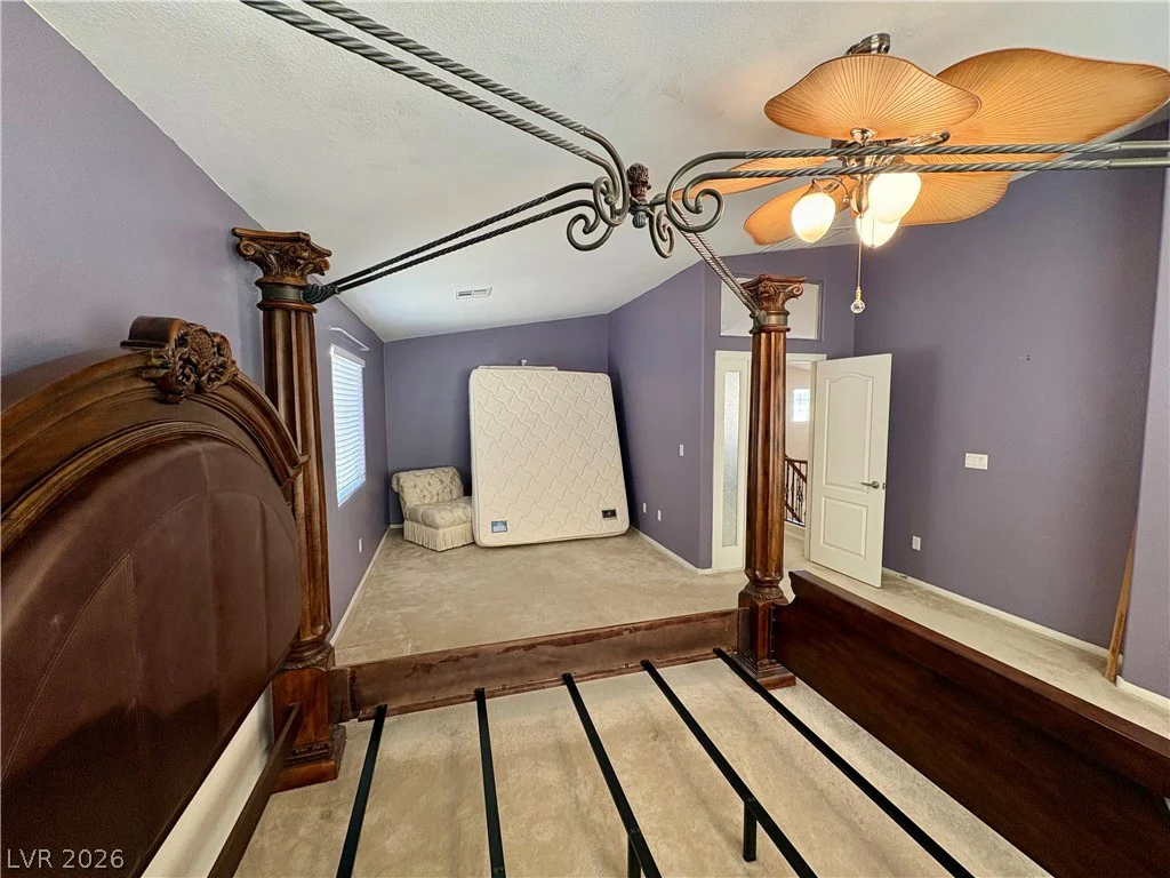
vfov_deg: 85.7
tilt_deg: -4.0
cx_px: 585
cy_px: 439
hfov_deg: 102.1
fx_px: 473
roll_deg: +0.9
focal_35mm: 14
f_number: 2.2
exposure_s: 1/60
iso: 160
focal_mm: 2.22
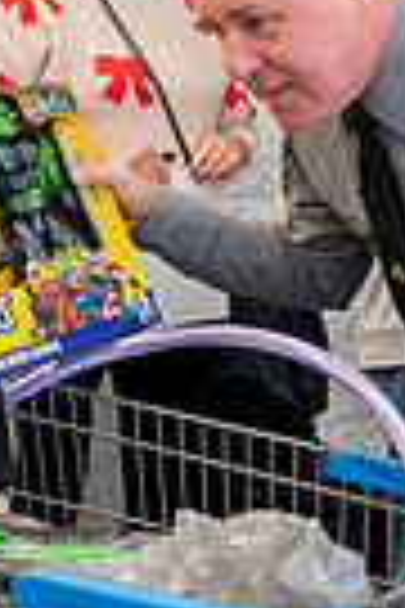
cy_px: 369
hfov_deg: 14.5
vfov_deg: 21.9
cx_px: 389
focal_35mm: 93
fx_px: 1569
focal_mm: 28
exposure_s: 1/320
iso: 2000
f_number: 3.5
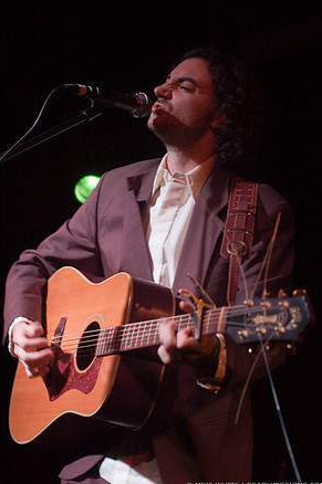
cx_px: 163
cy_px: 242
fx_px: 1035
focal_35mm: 77
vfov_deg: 26.3
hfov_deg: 17.7
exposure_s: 1/30
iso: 800
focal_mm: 50
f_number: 2.8
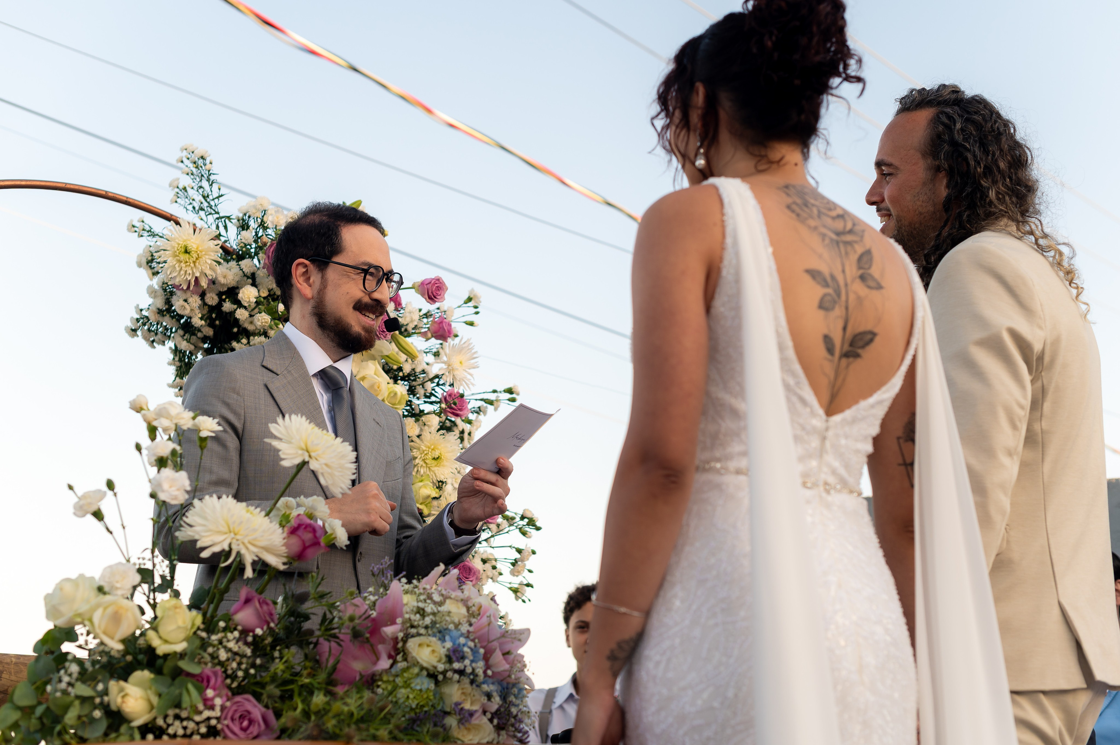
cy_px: 372
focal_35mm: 50
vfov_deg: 27.0
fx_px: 1554
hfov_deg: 39.6
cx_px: 560
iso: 125
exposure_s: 1/320
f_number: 3.2
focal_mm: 50
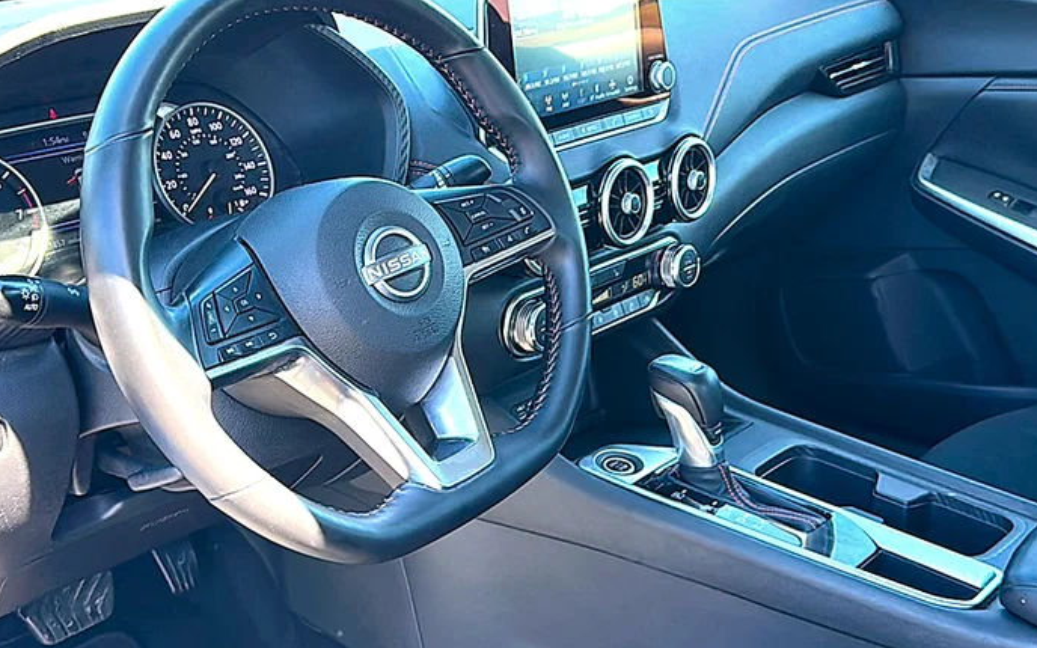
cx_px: 523
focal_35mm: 41
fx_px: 1159
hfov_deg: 48.2
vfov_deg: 31.2
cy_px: 334
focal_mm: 6.86
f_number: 1.78
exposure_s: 1/349
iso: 125
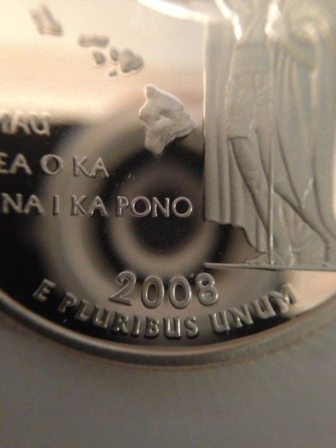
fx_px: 427
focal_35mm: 33
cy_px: 224
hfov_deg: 42.9
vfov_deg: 55.4
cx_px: 168
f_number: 2.4
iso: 800
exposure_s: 1/15
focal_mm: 4.13
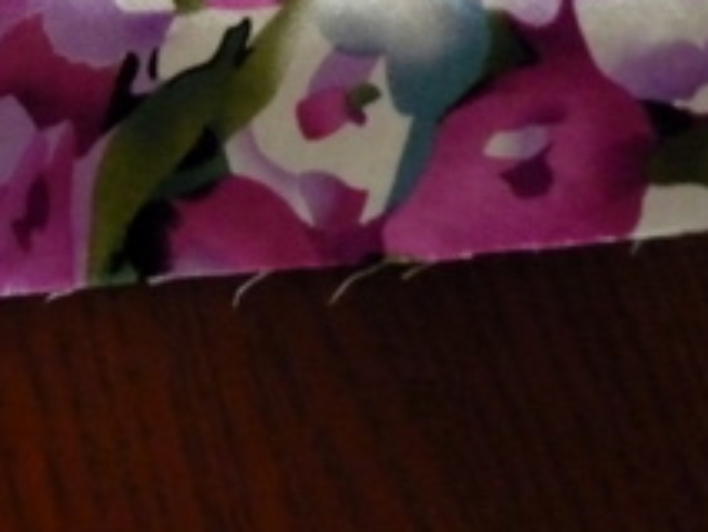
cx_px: -226
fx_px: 1903
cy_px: -93
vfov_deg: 15.4
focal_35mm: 93
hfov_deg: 19.4
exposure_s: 1/60
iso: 800
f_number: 2.8
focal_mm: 5.5
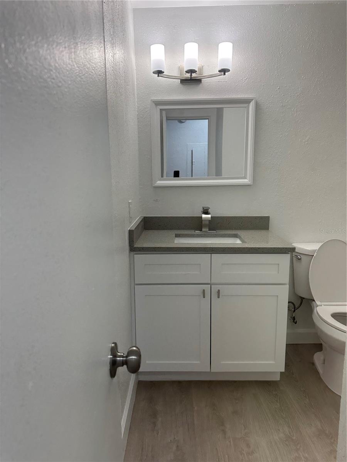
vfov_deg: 71.6
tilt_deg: -10.8
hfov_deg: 56.8
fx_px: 321
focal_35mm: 24
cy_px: 231
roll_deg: -0.5
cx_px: 174
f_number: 1.78
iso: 100
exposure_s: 1/158
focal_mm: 6.86
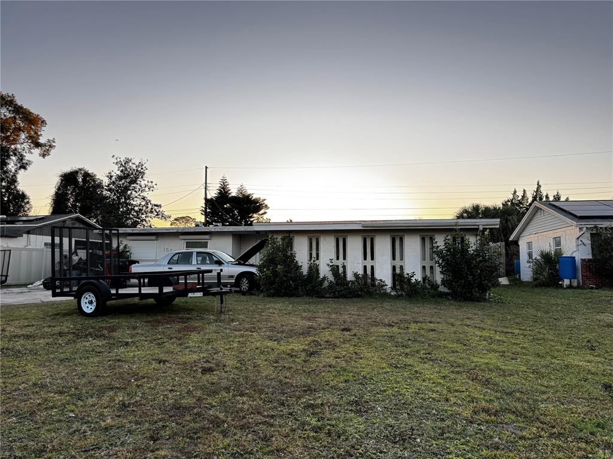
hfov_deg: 71.6
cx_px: 306
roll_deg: -0.4
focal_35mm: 24
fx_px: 425
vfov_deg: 56.8
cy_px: 230
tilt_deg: +5.0
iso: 80
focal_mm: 6.76
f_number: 1.78
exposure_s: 1/172
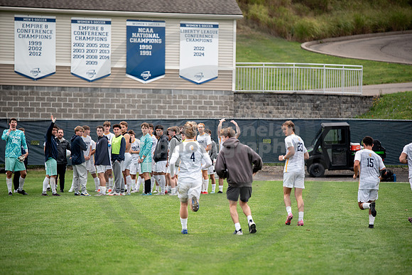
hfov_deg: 10.2
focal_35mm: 202
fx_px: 2311
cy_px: 138
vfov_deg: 6.8
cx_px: 206
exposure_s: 1/640
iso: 320
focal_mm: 200
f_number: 3.2
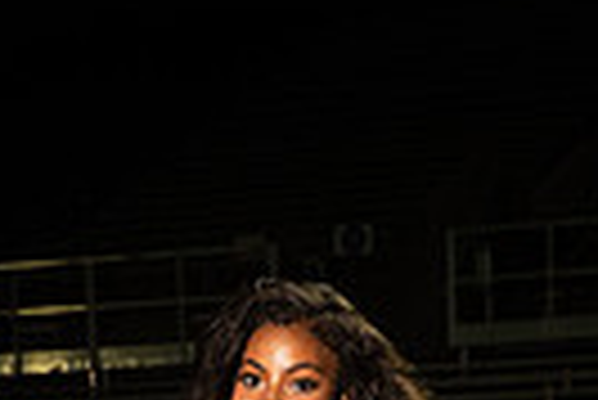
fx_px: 3143
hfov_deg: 10.9
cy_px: 984
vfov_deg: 6.9
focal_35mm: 189
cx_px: 202
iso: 1000
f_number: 7.1
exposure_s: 1/400
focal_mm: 56
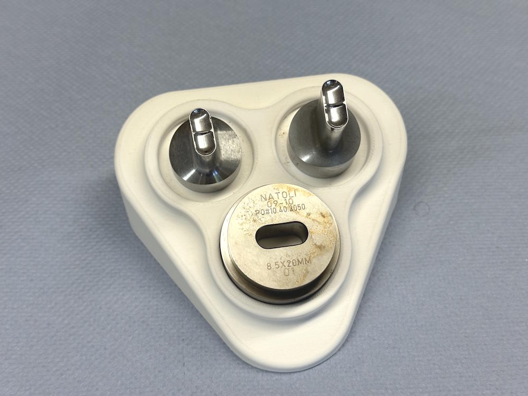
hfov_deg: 39.7
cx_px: 264
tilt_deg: -54.2
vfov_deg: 30.3
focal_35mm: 48
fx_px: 732
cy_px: 198
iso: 50
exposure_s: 1/151
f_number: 1.78
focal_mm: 6.86
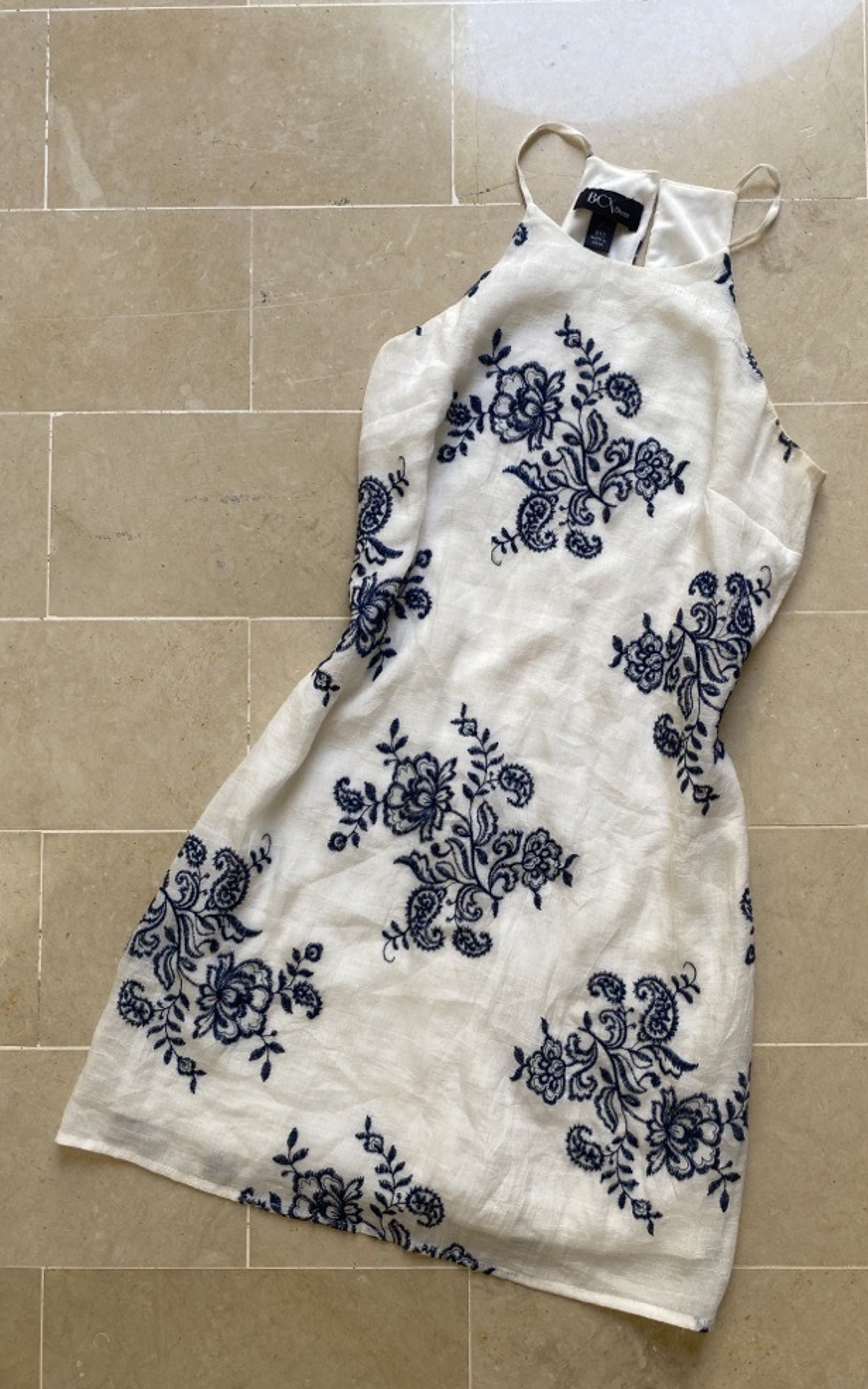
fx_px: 1060
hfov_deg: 44.3
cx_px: 514
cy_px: 686
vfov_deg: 66.5
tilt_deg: -85.9
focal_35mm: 28
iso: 32
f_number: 1.8
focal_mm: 4.25
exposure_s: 1/149
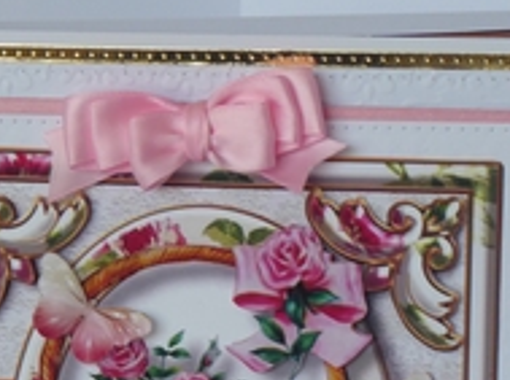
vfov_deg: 5.3
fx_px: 4103
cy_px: 438
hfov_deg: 7.1
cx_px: 224
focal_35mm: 279
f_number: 5.1
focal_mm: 19
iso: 160
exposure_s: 1/60
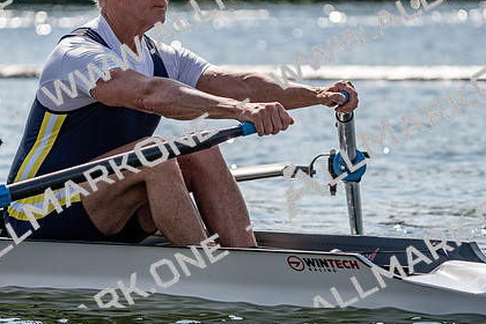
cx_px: 184
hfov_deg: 7.5
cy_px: 109
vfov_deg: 5.0
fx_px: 3726
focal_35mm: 276
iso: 160
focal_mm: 200
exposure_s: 1/1600
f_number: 5.6
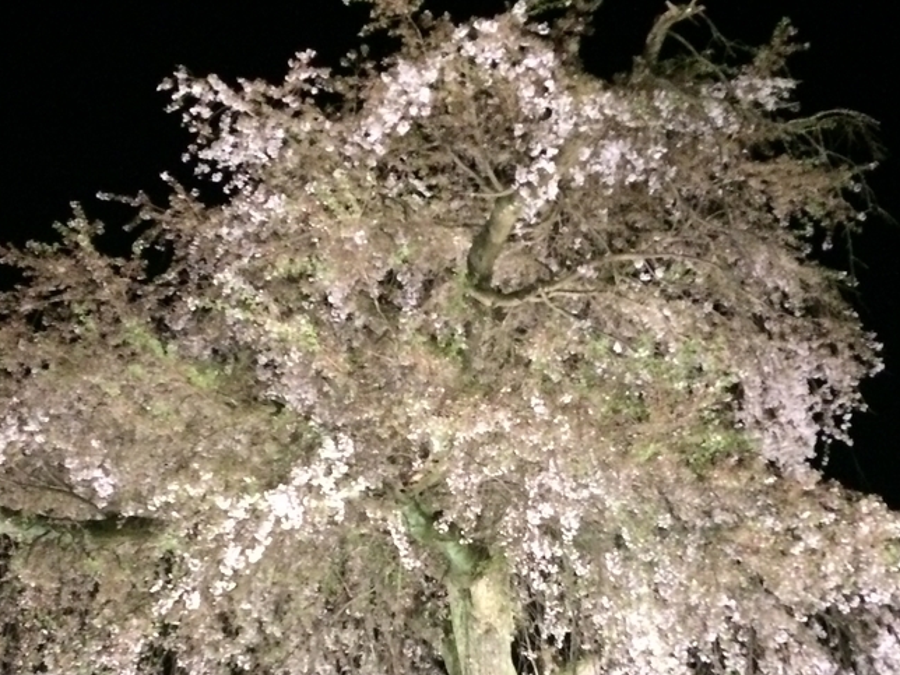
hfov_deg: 35.5
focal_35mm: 54
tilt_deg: +15.6
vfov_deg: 26.2
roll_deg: +4.4
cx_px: 412
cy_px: 595
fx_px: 1404
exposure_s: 1/15
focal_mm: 4.15
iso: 400
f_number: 2.2
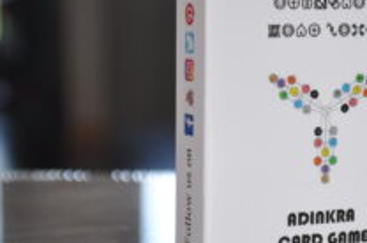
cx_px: 296
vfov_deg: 8.3
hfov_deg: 12.4
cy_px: 114
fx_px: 1679
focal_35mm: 165
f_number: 7.1
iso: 200
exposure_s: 1/50
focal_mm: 55
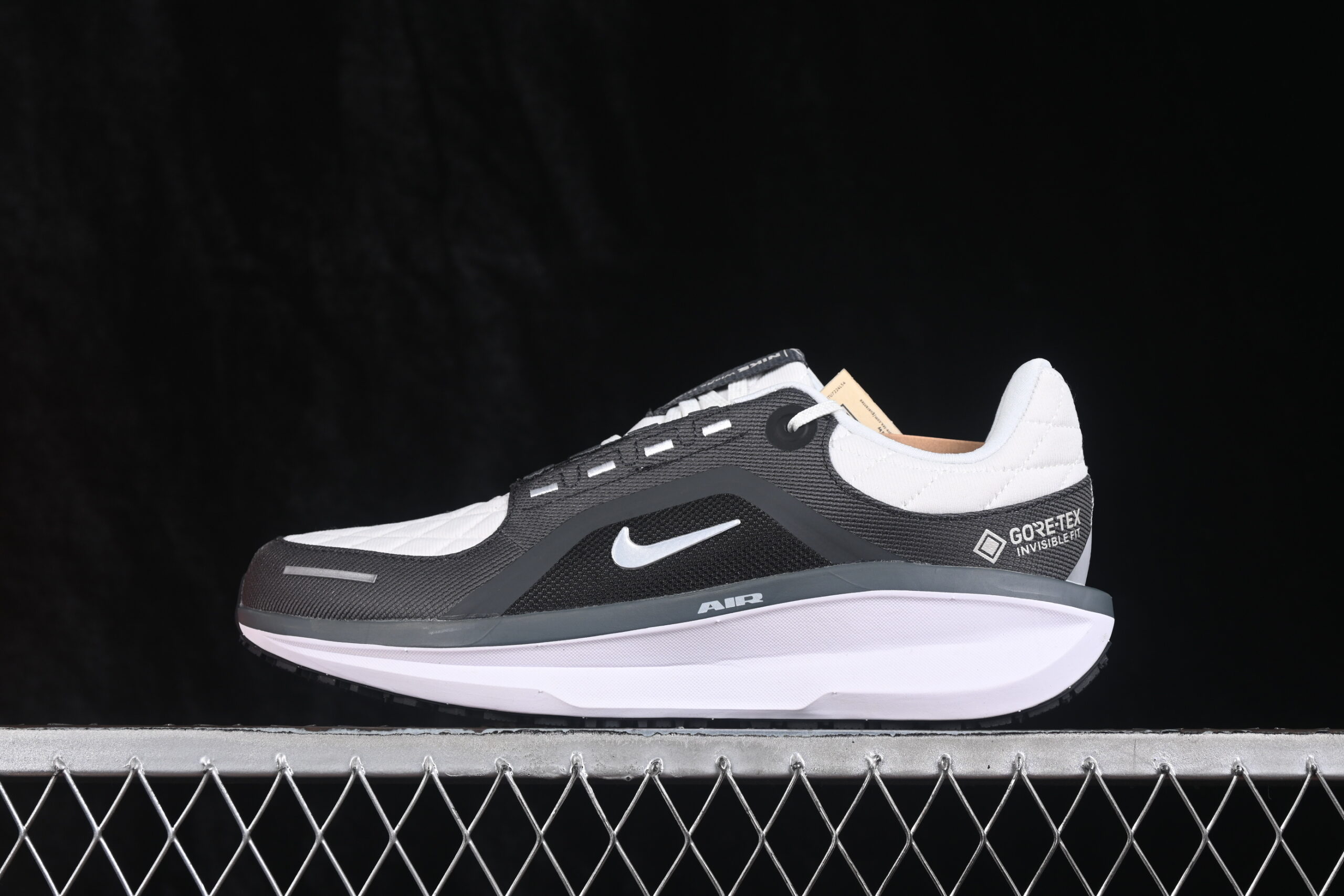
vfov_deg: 18.2
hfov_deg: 27.0
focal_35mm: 75
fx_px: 2800
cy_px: 448
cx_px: 672
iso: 160
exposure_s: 1/80
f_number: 7.1
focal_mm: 50
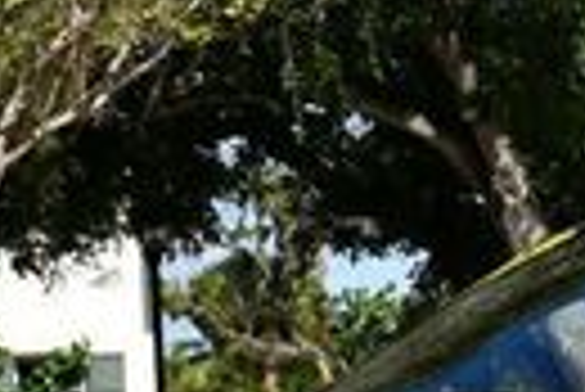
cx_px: 693
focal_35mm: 216
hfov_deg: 9.4
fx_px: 3514
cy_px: 374
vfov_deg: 6.4
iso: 100
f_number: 9
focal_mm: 22
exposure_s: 1/320
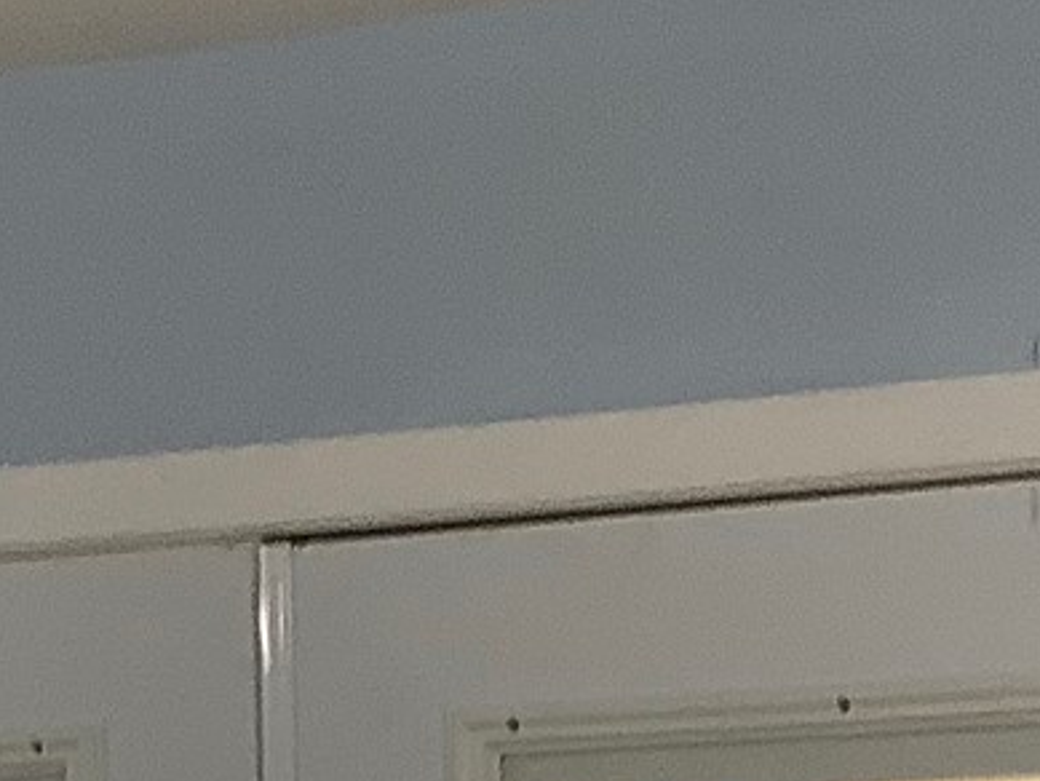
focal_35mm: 163
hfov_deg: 12.1
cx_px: 505
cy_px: 1410
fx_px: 4899
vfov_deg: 8.7
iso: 50
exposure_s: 1/60
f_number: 2.4
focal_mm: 3.3
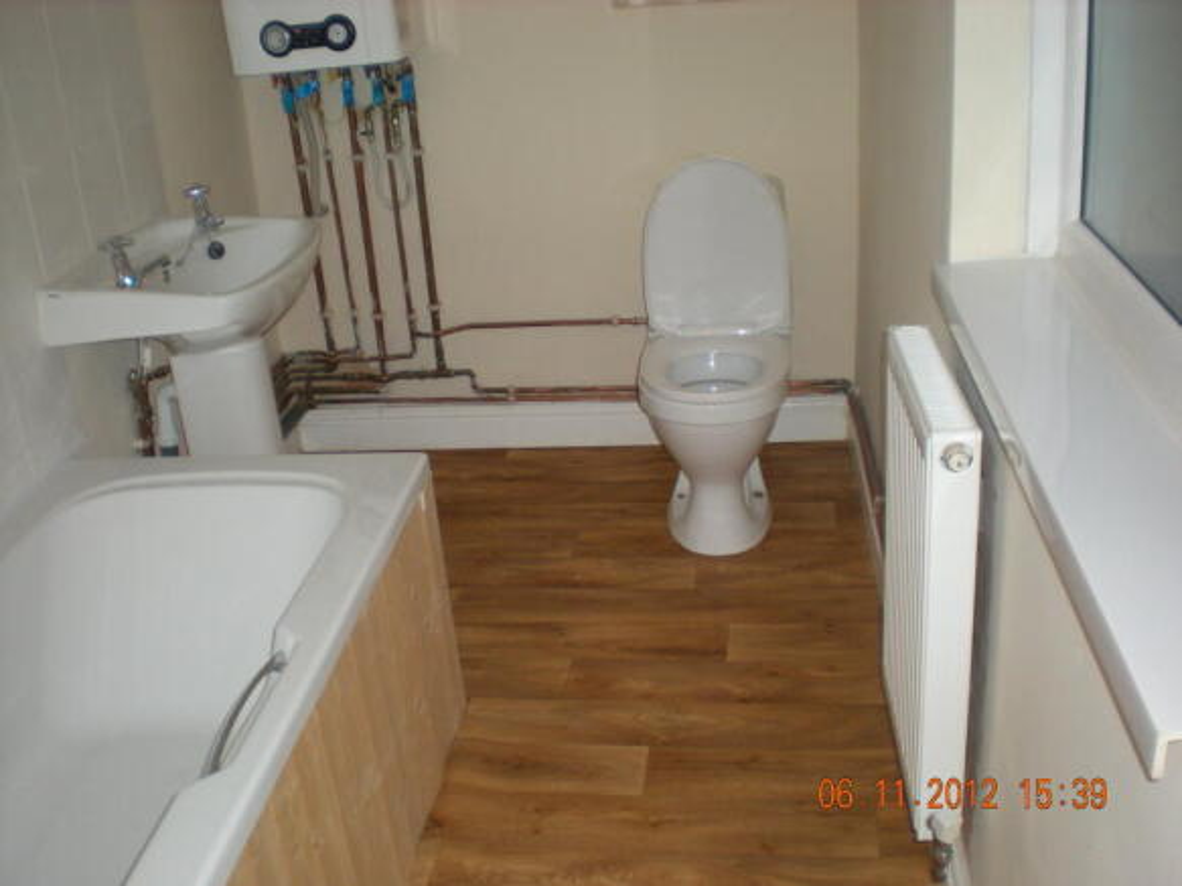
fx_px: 1297
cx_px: 591
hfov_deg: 49.0
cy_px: 443
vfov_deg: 37.7
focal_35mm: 38
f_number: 3.1
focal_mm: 6.3
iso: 186
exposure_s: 1/60
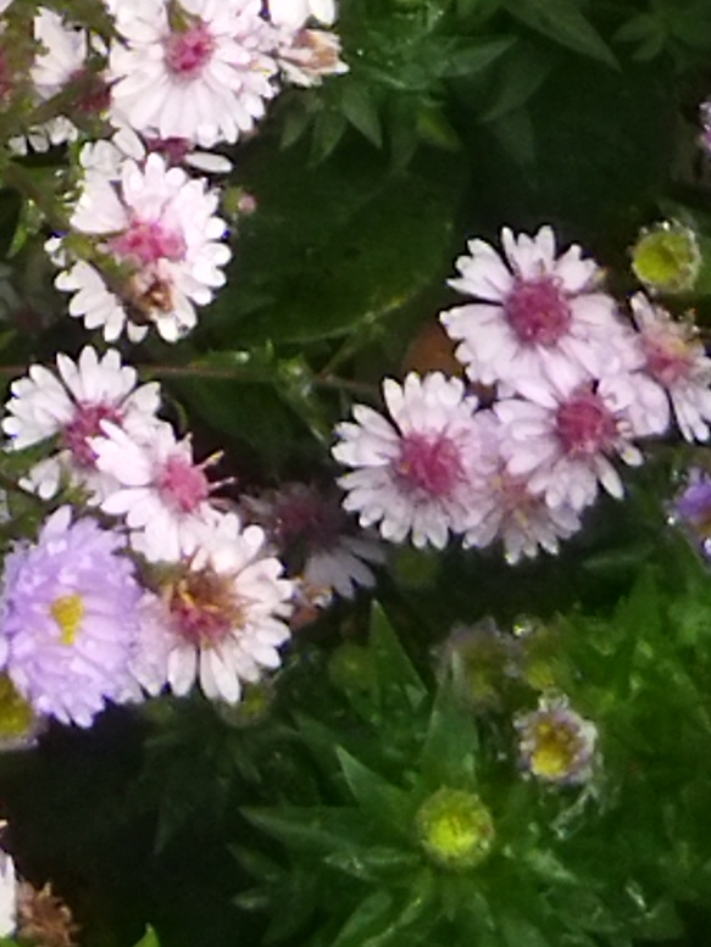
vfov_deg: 11.9
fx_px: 3806
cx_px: -961
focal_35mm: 139
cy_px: -1225
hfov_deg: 9.5
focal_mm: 4.71
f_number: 1.79
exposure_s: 1/569
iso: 99
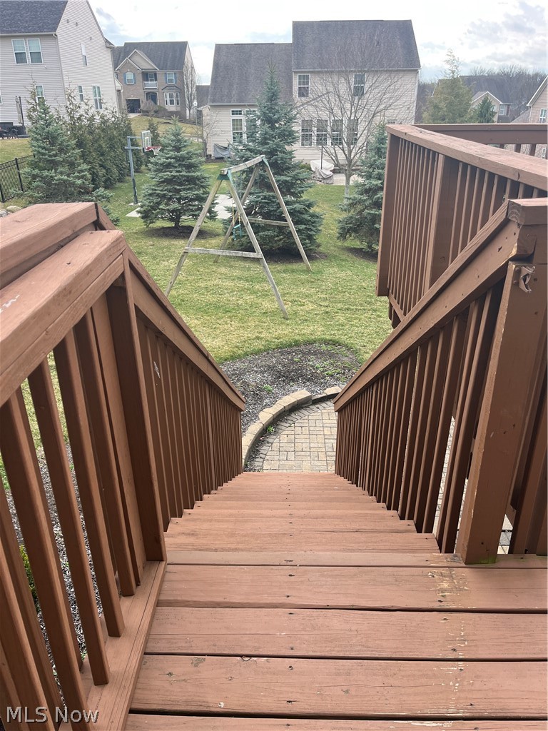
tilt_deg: -25.5
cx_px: 274
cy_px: 366
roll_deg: +0.8
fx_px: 549
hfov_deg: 53.1
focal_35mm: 26
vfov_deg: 67.3
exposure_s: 1/493
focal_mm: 5.1
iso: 50
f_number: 1.6
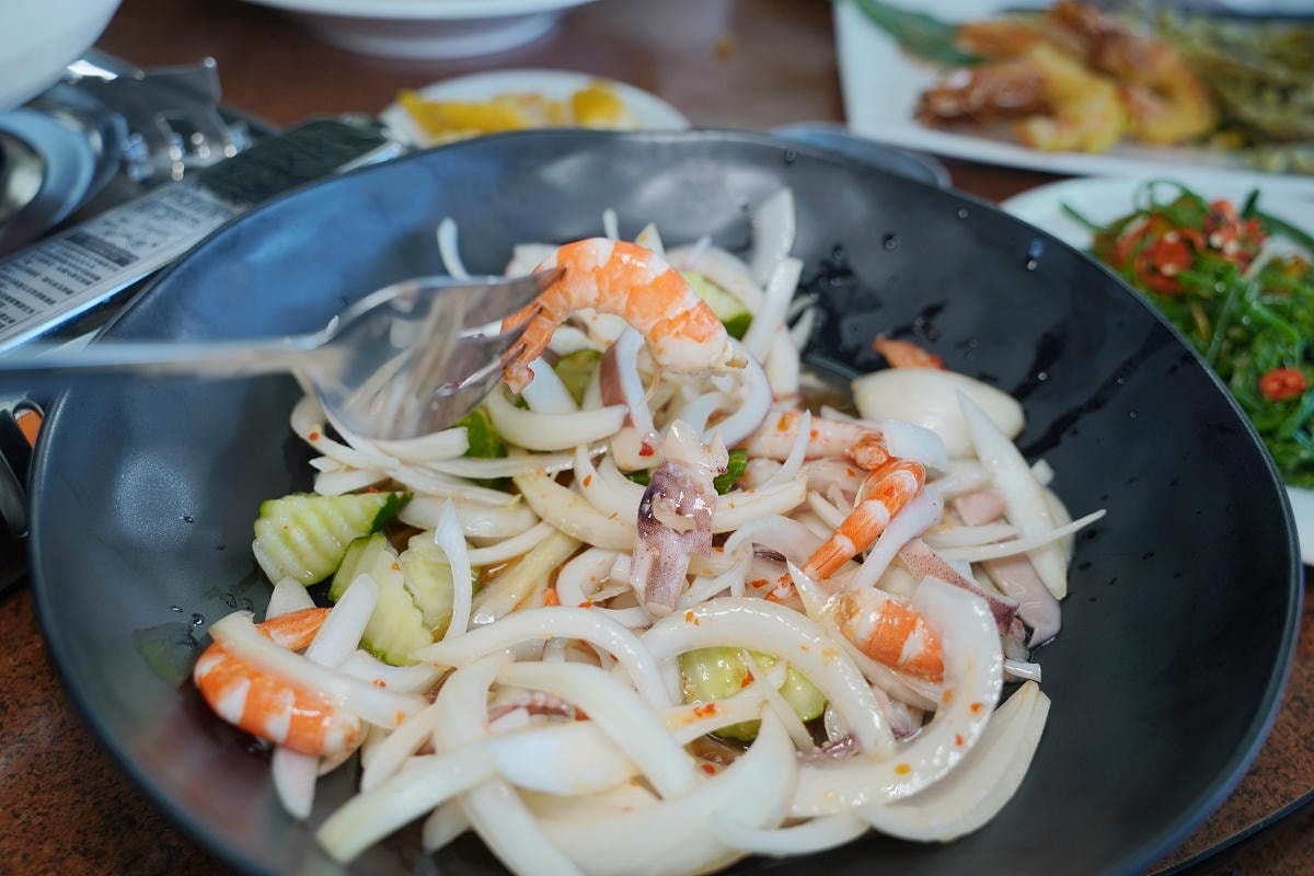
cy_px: 438
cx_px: 657
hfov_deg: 61.9
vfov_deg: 43.6
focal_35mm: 30
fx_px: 1095
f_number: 4
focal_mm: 30
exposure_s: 1/60
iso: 125
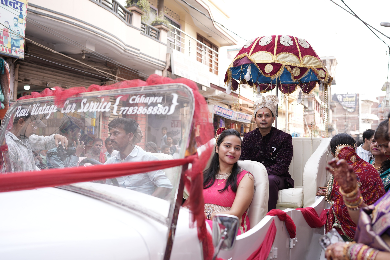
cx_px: 195
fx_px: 379
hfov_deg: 54.4
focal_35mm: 35
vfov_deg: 37.9
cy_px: 130
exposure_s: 1/250
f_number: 2.5
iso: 160
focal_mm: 35
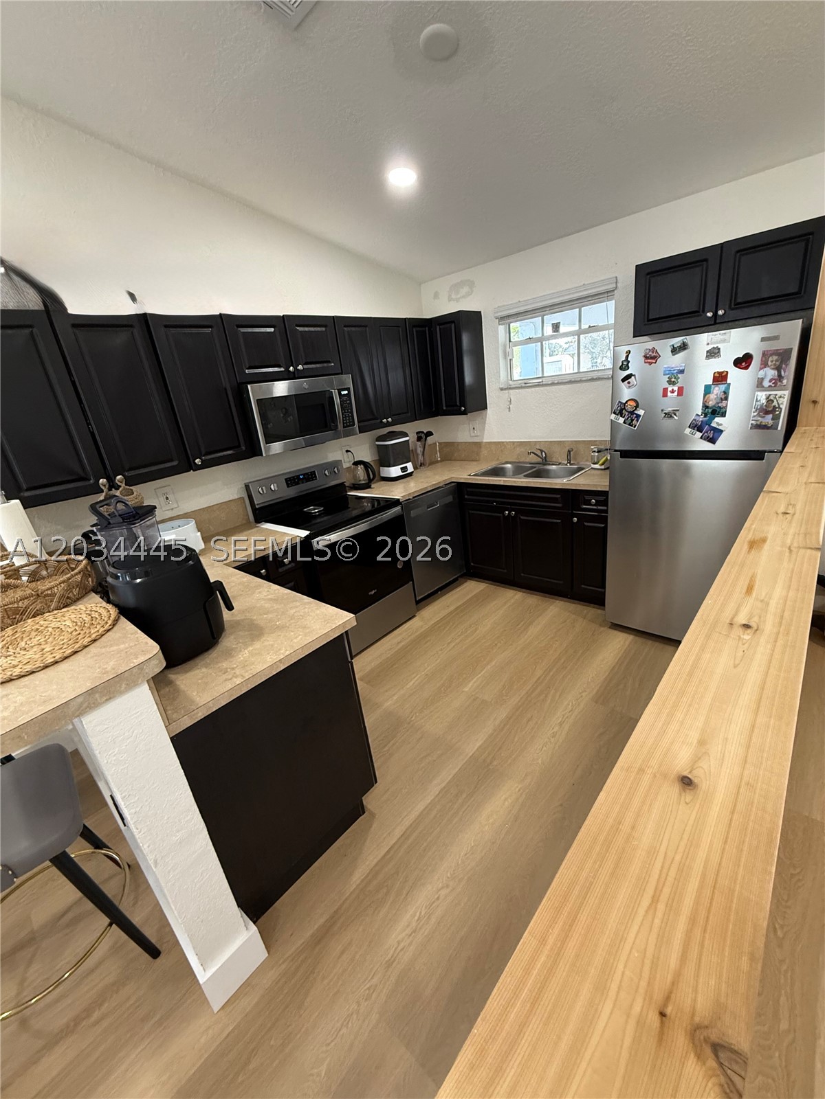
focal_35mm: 14
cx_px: 412
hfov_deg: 85.7
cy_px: 550
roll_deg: +8.2
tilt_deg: -19.6
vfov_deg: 102.1
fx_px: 445
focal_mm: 2.22
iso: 320
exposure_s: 1/60
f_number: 2.2
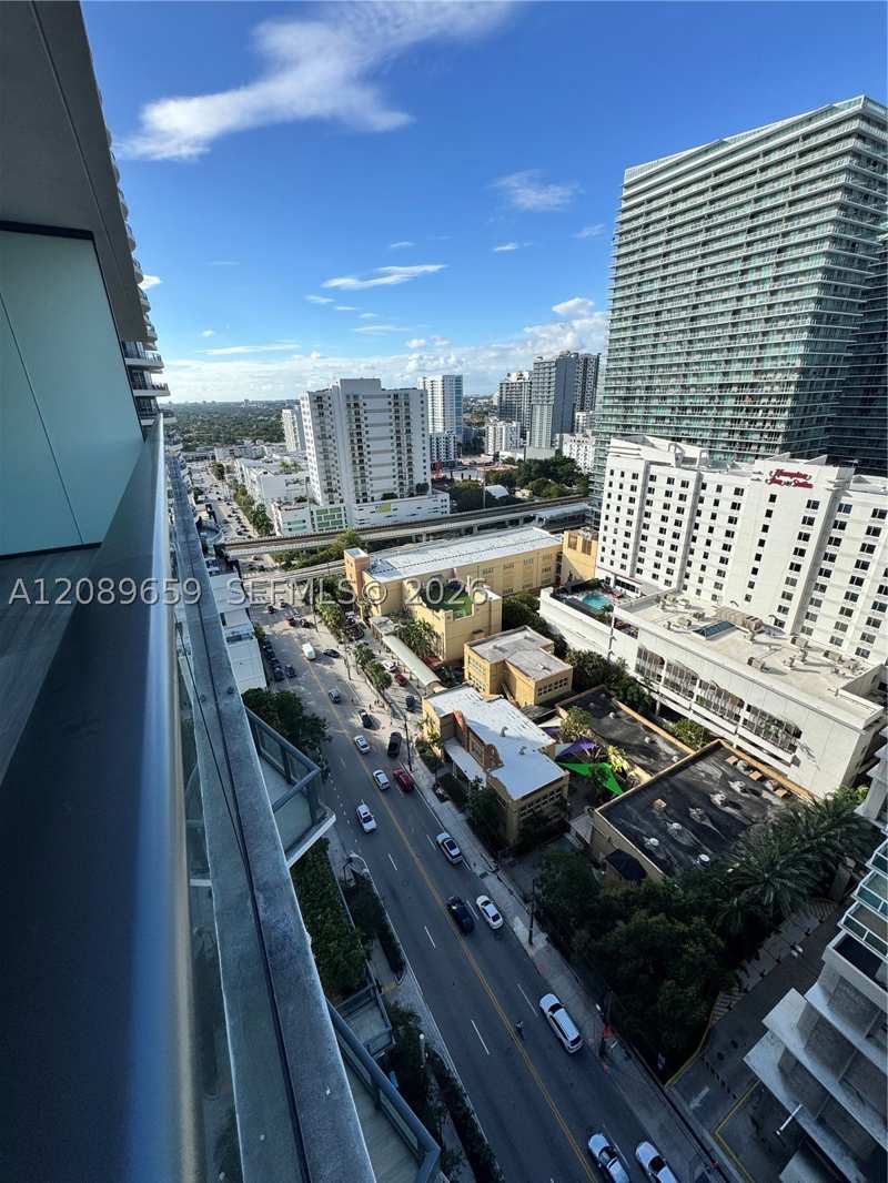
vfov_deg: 102.1
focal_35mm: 14
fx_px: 479
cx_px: 444
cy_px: 592
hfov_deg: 85.7
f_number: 2.2
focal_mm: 2.22
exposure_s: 1/1110
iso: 40
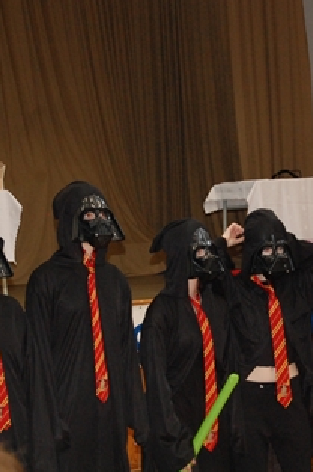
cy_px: 237
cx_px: 182
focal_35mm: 132
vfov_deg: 15.6
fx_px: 1723
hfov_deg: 10.4
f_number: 5.6
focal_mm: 55
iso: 1250
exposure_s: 1/60
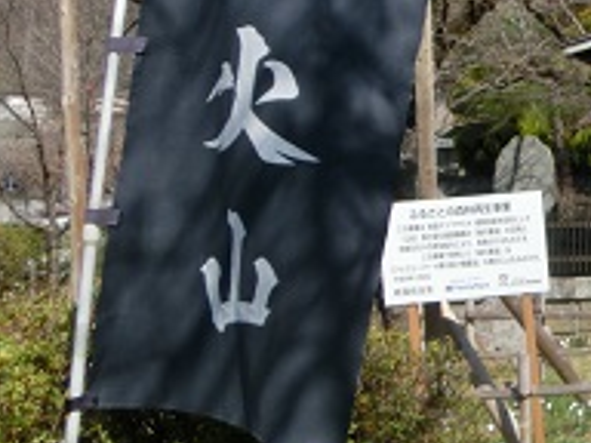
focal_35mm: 80
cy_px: 129
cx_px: 939
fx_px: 1366
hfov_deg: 20.2
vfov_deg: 18.4
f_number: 7.9
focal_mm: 4.24
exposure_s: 1/200
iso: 80
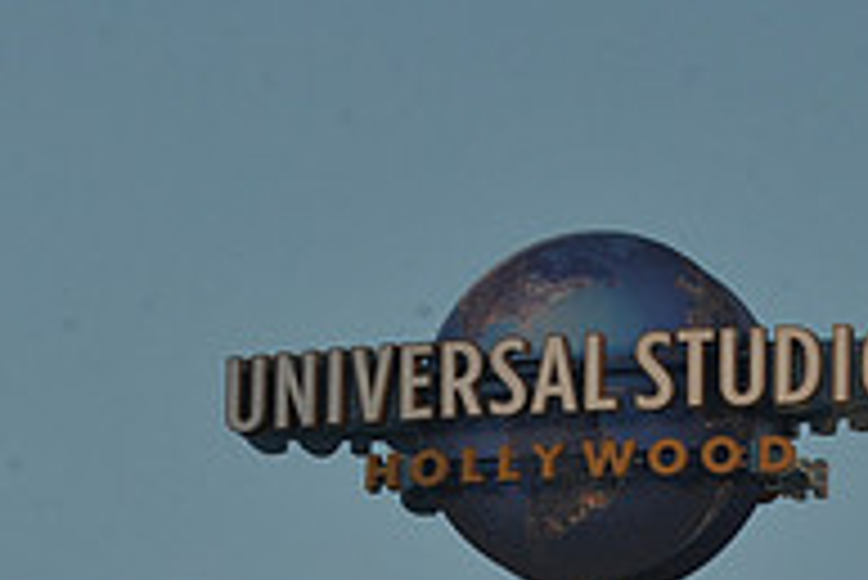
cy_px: 832
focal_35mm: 465
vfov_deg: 3.0
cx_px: 612
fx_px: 11220
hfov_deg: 4.4
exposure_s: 1/500
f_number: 11
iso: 800
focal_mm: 155
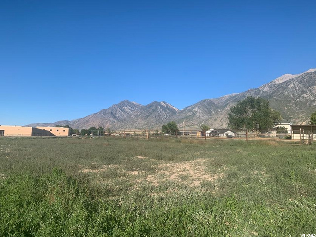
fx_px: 237
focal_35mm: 26
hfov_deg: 67.3
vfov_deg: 53.1
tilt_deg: +5.8
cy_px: 118
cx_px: 158
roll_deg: -1.4
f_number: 1.8
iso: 25
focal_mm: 4.25
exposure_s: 1/2033
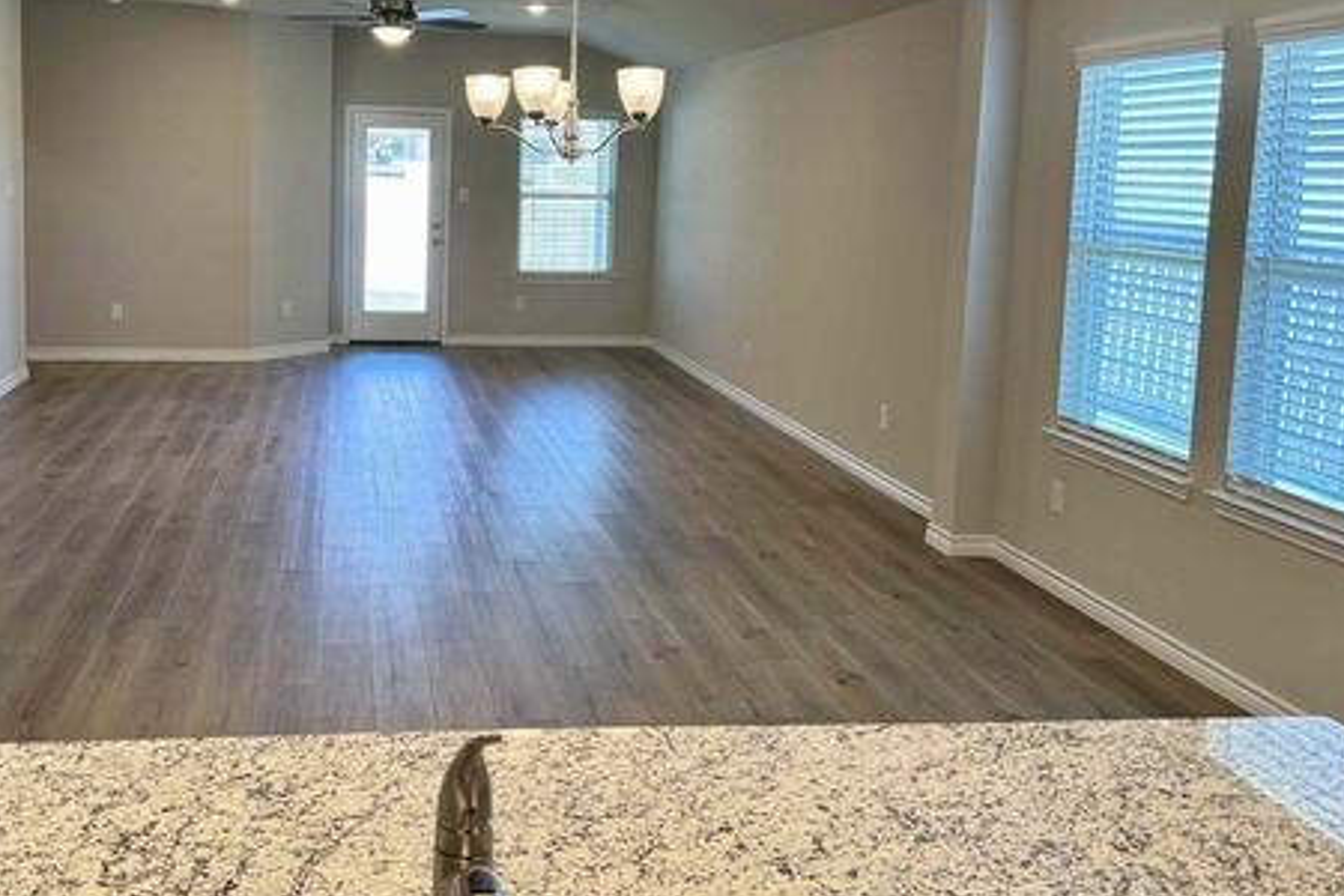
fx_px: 1381
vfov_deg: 35.7
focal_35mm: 37
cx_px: 509
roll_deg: -1.4
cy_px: 335
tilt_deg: -7.0
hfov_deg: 51.4
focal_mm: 6.86
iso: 125
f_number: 1.78
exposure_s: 1/120
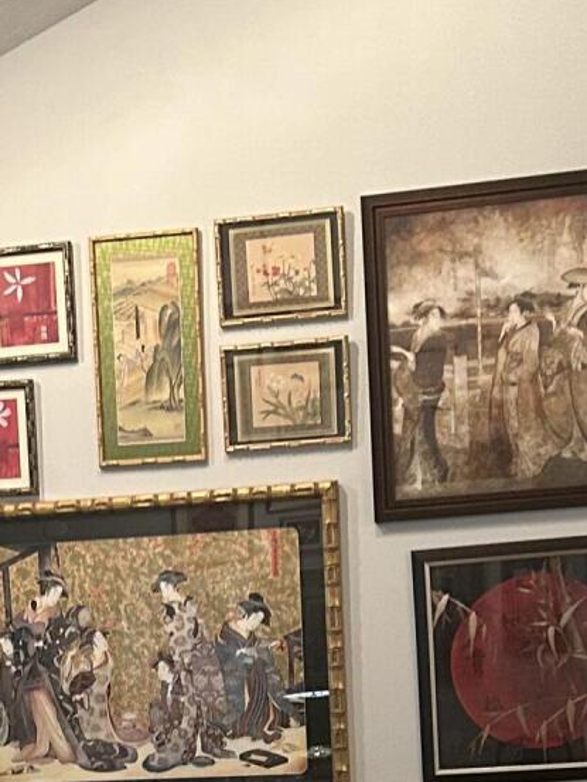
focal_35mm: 94
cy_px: 839
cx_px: 133
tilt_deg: -3.3
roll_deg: +2.6
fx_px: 2125
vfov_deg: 20.0
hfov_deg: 15.6
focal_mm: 5.7
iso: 320
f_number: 1.5
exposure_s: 1/60
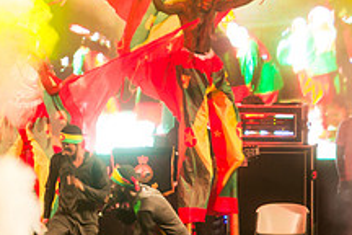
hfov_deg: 3.1
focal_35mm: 671
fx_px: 6560
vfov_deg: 2.0
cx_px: 44
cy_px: 144
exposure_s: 1/60
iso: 2000
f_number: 5.6
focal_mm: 250
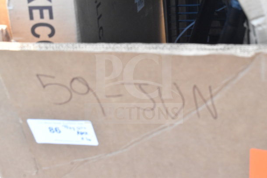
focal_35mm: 68
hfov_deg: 29.9
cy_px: 89
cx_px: 134
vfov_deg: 20.2
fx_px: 501
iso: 6400
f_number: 13
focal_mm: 45
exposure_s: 1/640
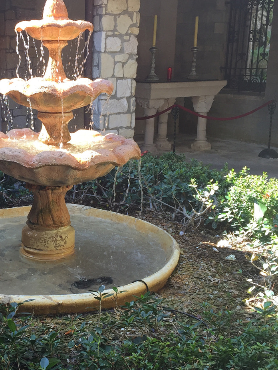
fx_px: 535
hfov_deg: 28.3
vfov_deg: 38.2
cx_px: 44
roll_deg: +0.6
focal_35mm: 50
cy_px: 194
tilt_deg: -13.2
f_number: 2.2
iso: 32
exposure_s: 1/165
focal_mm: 4.15
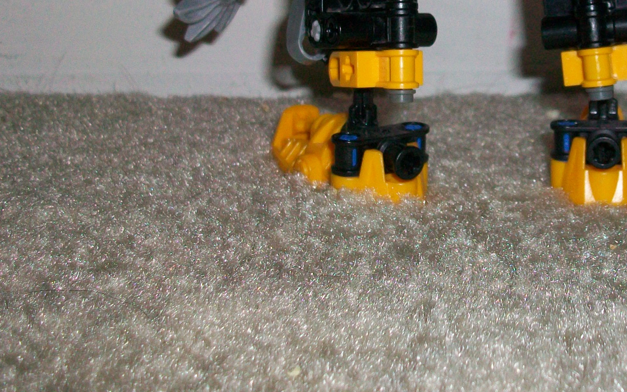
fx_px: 1094
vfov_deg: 19.7
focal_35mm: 64
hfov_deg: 31.5
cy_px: 5
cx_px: 464
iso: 120
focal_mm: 5.7
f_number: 2.8
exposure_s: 1/60
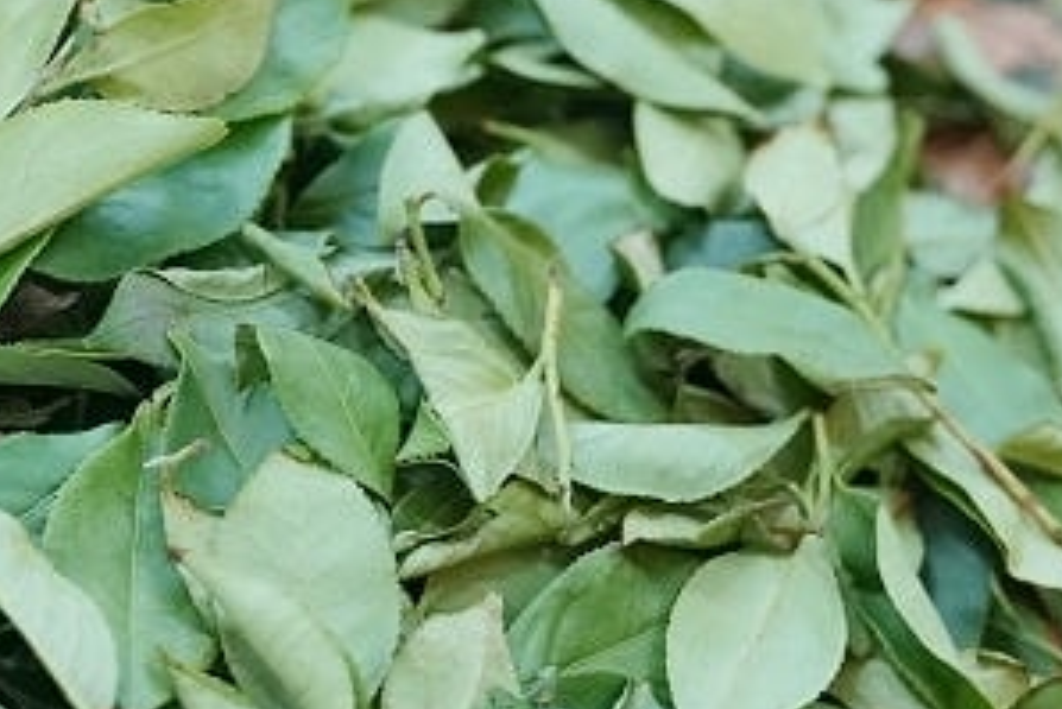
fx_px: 5696
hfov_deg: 10.7
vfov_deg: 7.1
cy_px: -21
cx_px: 510
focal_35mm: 193
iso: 4000
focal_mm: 48
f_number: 2.8
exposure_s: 1/160
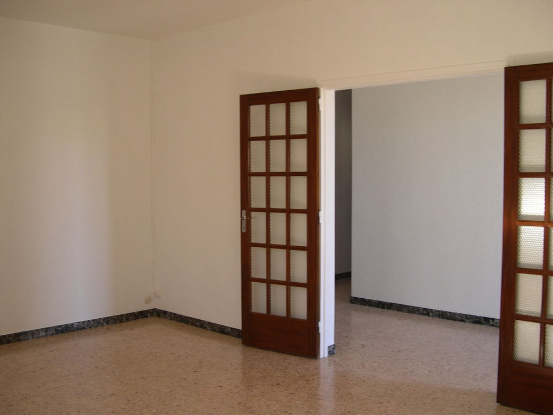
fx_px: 607
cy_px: 208
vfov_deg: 37.7
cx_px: 276
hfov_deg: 49.0
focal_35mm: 38
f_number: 2.8
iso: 100
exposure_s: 1/35.1
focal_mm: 8
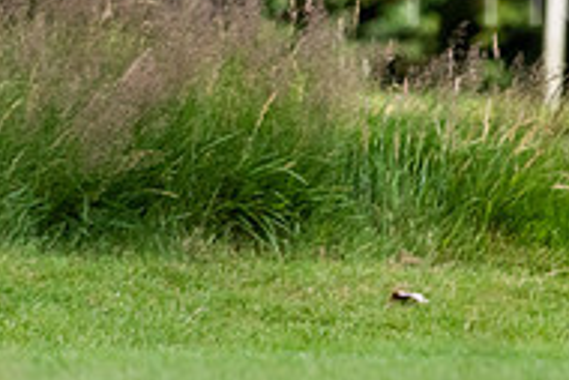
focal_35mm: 1100
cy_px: -163
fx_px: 17399
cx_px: 794
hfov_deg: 1.9
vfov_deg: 1.3
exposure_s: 1/2500
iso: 1000
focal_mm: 240
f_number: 5.6
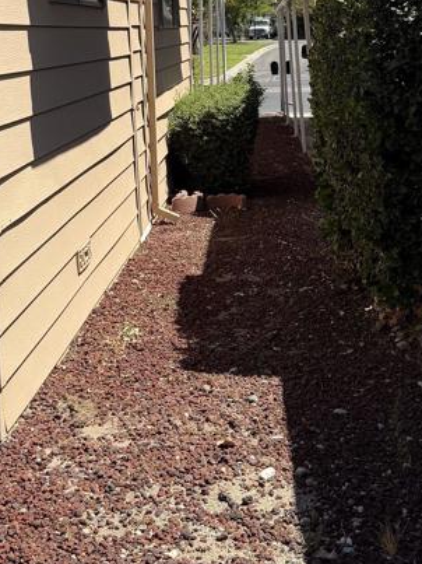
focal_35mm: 61
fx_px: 992
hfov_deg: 23.9
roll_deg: +2.7
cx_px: 152
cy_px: 129
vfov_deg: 31.0
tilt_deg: -6.1
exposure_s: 1/4673
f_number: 1.78
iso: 80
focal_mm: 6.76
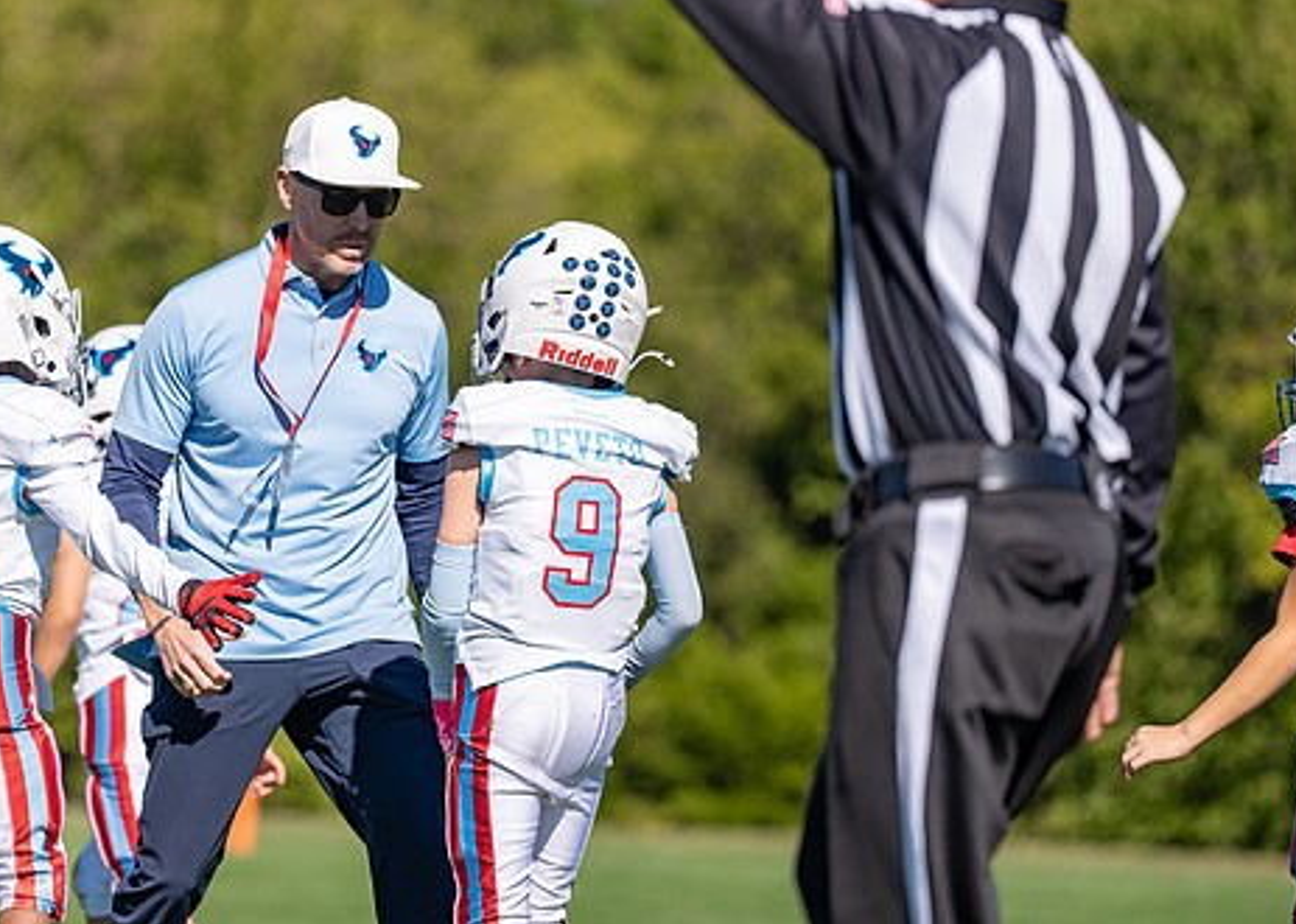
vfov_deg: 5.9
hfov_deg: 8.3
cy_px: 396
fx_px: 8938
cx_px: 463
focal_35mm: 243
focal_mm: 167
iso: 100
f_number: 2.8
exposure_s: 1/2500
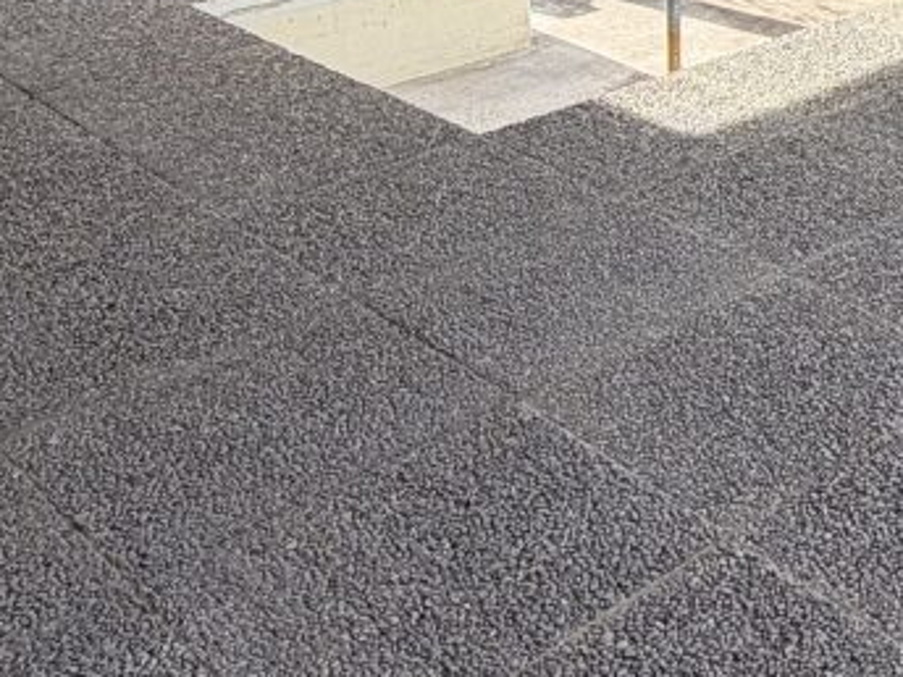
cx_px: 1189
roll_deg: -1.3
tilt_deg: -11.3
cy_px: -168
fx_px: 1487
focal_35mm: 57
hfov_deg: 27.8
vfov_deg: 23.2
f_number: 2.2
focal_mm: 2.22
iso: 50
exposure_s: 1/162
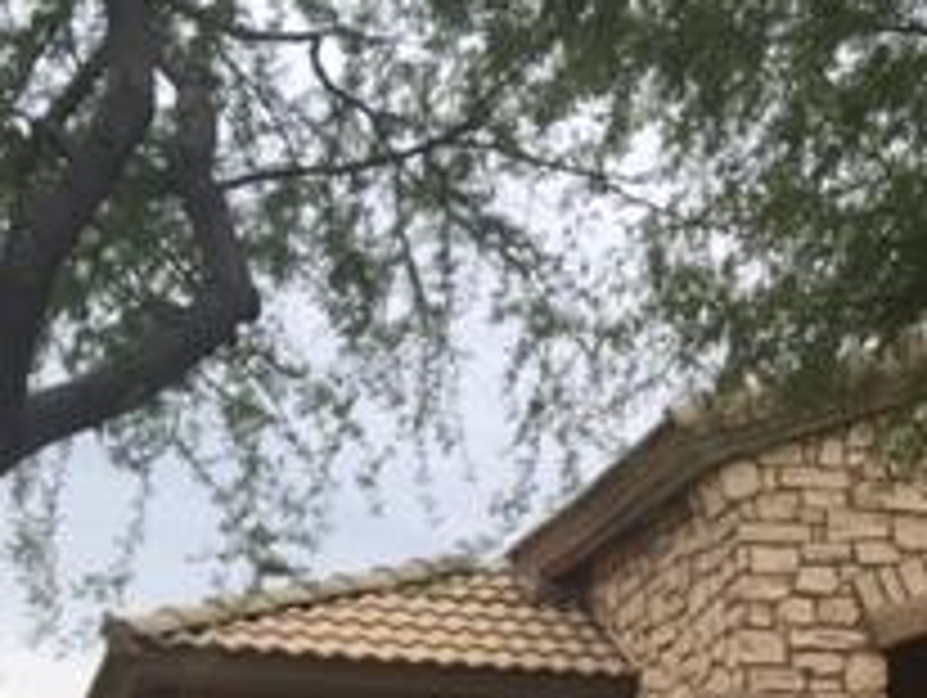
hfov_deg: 19.9
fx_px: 2413
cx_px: 1224
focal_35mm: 90
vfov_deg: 15.4
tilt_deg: -0.5
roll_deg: +0.4
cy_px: 986
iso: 32
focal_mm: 4.15
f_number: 2.2
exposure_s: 1/129
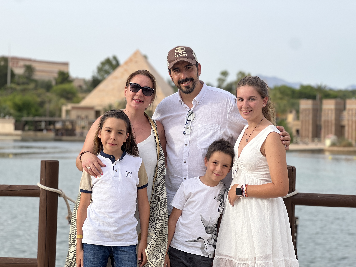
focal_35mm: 77
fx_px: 792
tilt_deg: -0.9
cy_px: 134
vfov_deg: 19.1
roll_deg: -0.5
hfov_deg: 25.3
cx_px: 178
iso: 25
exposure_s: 1/281
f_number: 2.8
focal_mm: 9
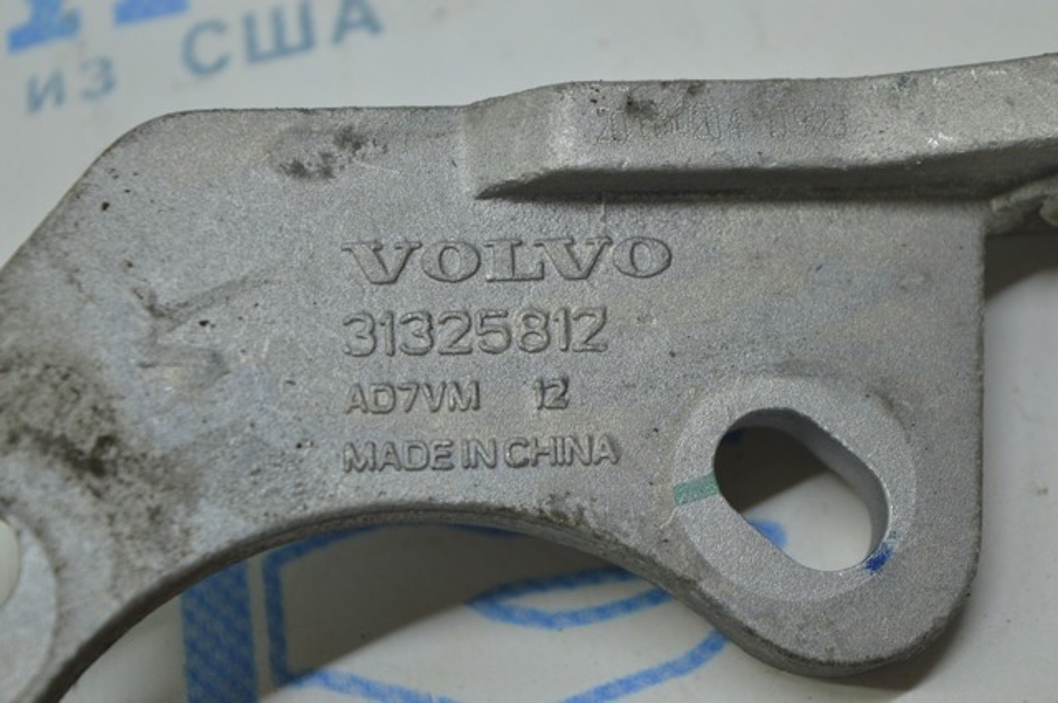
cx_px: 529
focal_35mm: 82
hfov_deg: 24.6
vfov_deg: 16.5
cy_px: 352
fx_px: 2421
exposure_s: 1/40
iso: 400
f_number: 5.6
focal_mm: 55
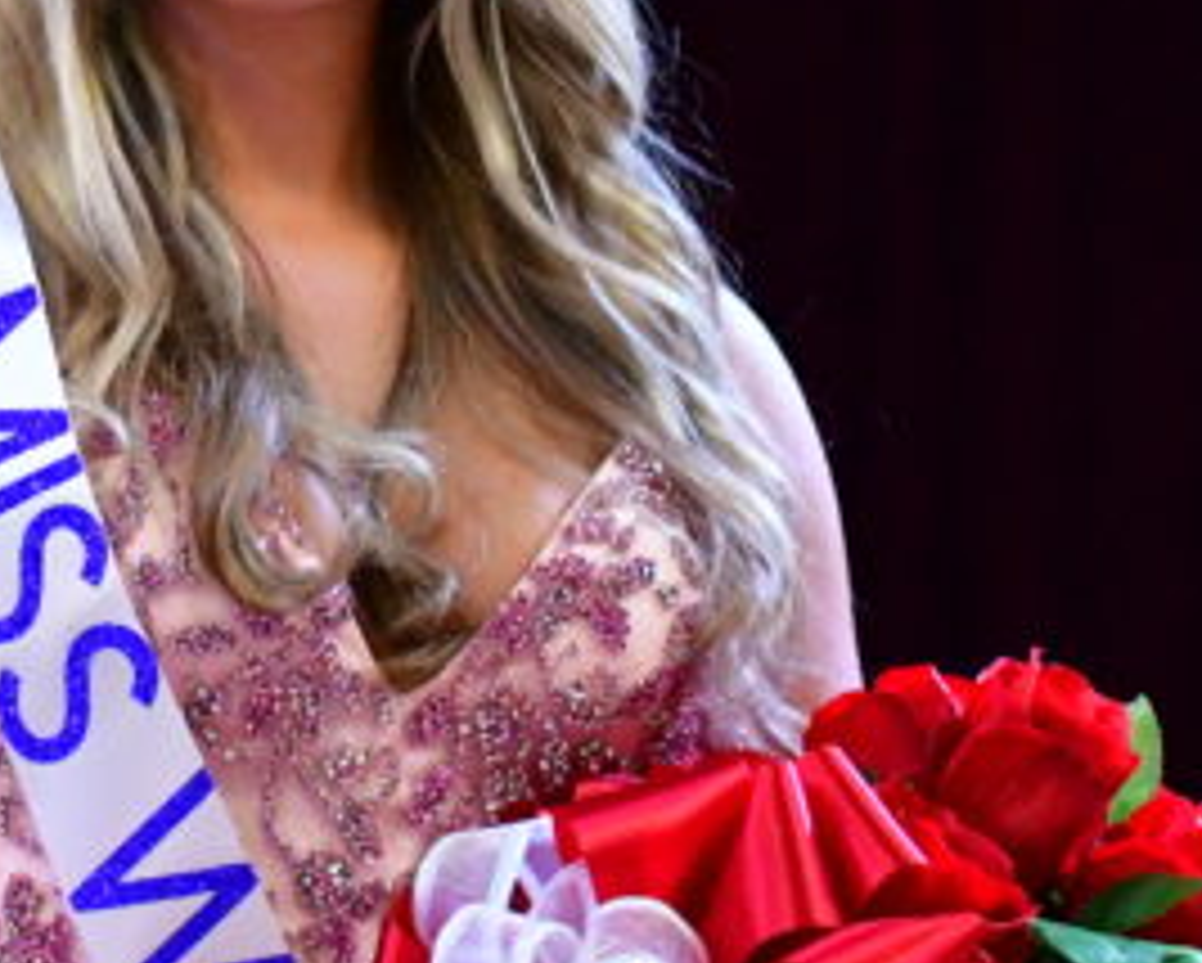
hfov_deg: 6.4
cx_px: 230
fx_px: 10751
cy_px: 214
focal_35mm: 302
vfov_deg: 5.1
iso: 6400
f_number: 1.8
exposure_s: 1/1000
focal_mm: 56
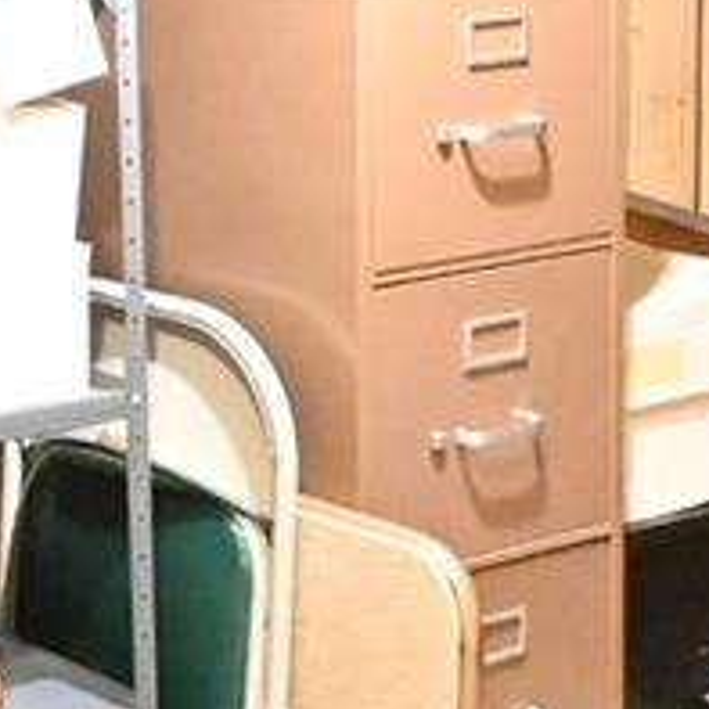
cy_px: -122
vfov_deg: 13.7
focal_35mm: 124
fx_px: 2873
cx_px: 14
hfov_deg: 13.9
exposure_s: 1/40
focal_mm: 12
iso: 12800
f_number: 3.5
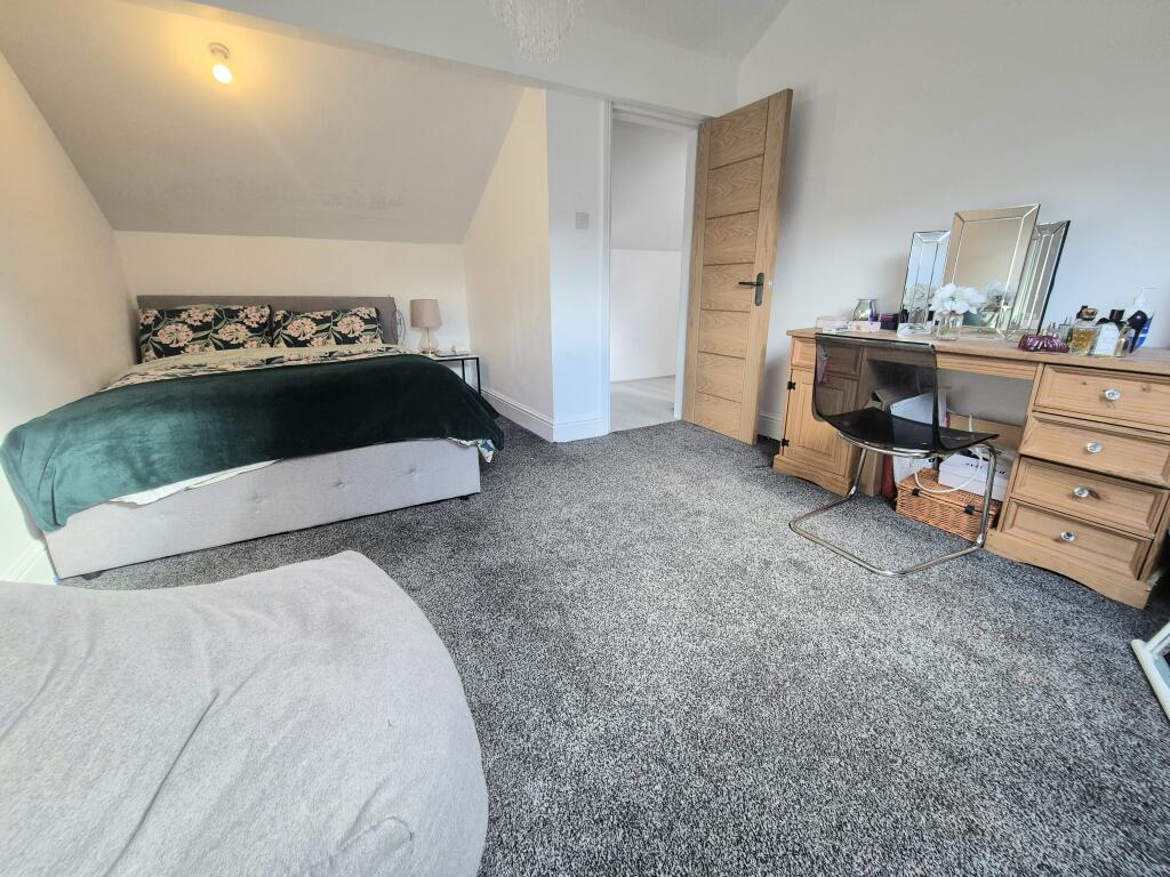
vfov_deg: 89.9
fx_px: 439
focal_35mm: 13
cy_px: 438
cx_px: 585
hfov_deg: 106.2
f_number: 2.2
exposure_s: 1/50
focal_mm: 2.2
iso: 200
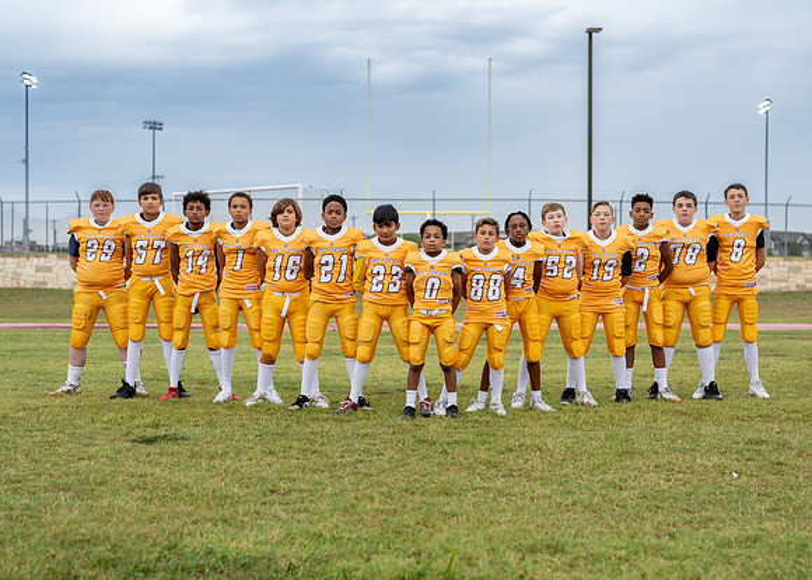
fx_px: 1386
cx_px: 439
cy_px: 303
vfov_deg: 23.6
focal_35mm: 60
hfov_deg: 32.6
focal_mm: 50
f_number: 2.2
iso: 320
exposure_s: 1/1000
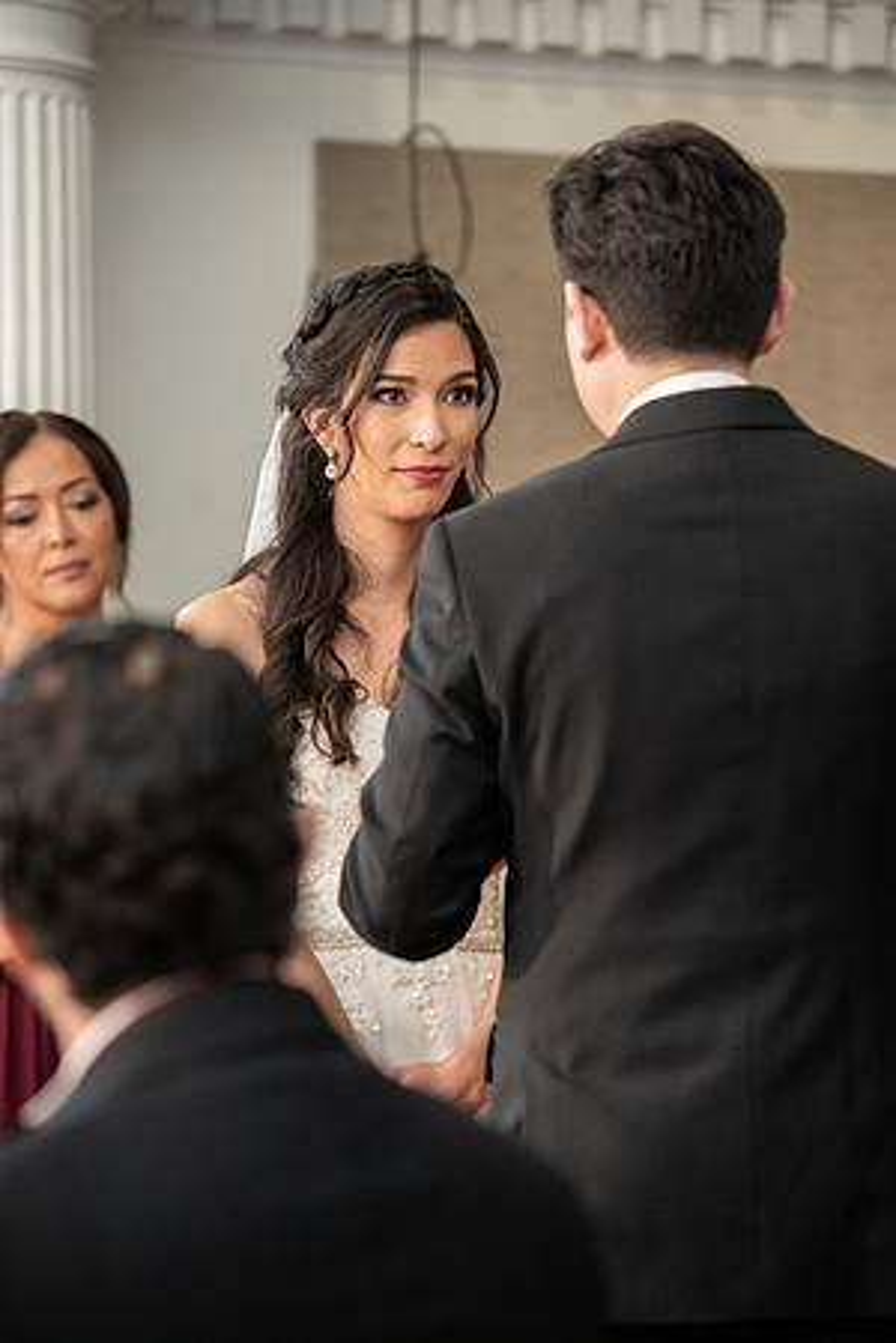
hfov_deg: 9.4
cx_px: 448
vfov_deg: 14.1
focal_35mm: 146
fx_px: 5450
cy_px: 672
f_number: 4
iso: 8000
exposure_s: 1/125
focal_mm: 146
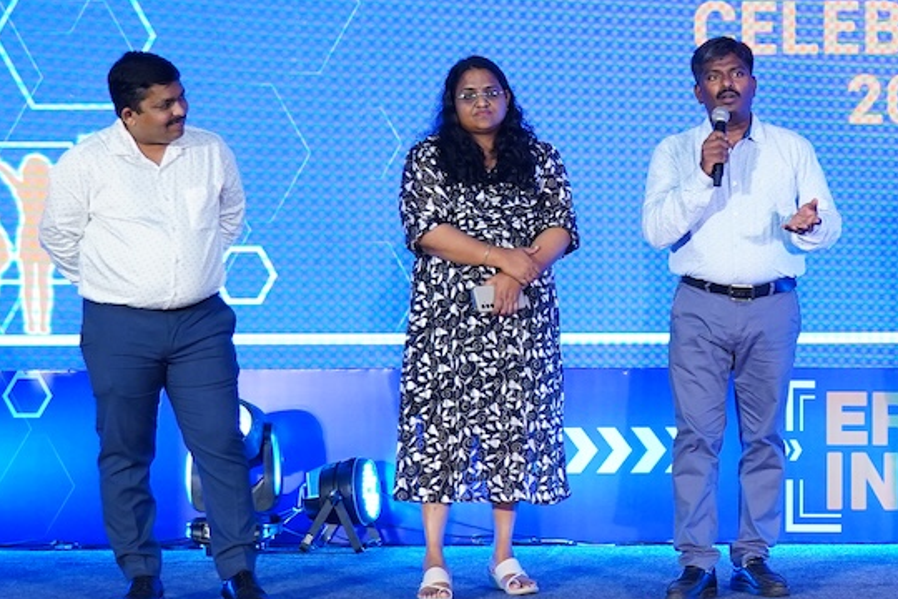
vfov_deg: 13.7
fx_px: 2494
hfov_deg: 19.9
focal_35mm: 100
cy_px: 191
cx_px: 868
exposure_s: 1/200
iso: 1600
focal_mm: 30
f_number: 4
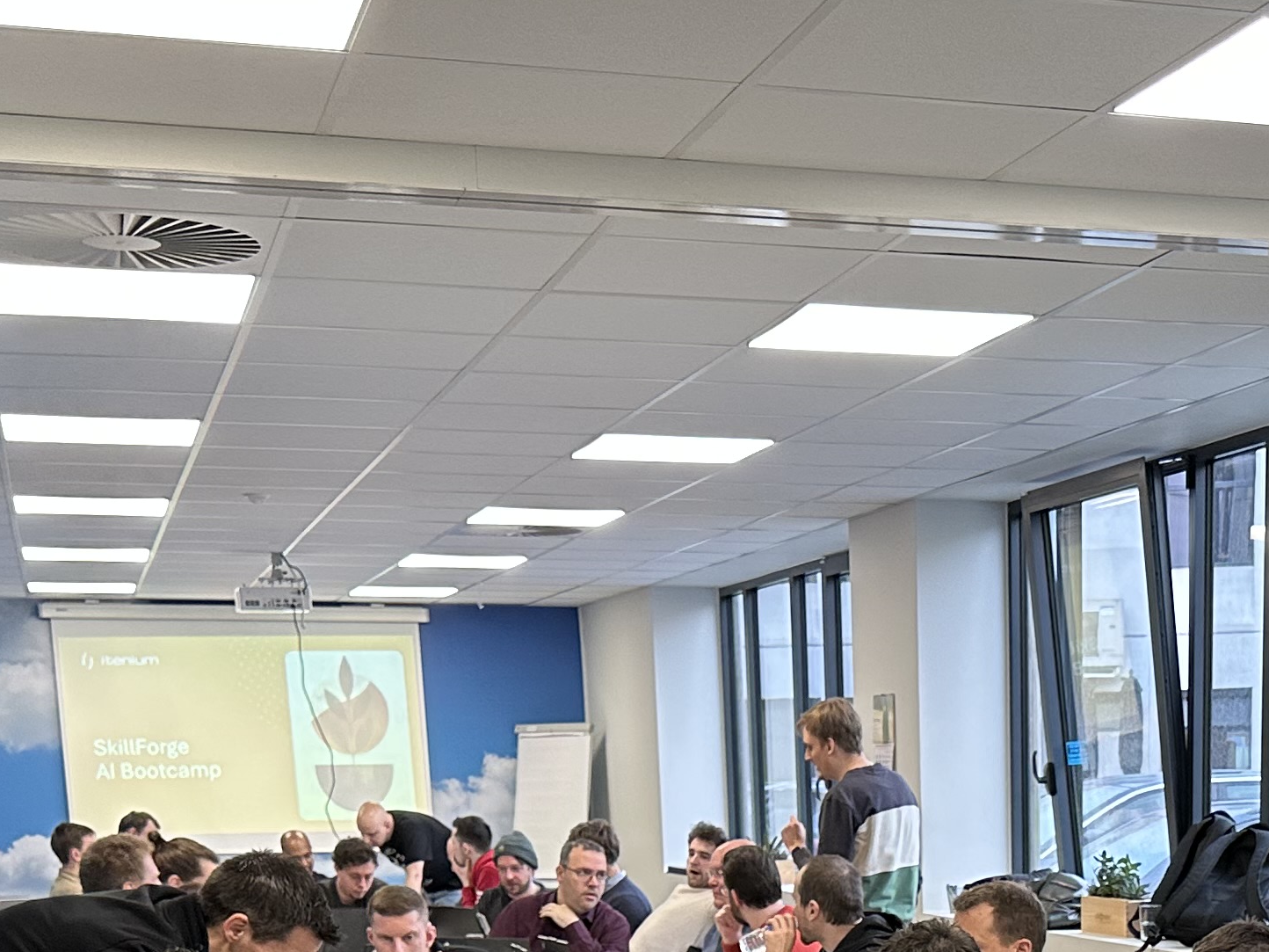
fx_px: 2456
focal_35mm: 67
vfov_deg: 19.8
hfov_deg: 28.5
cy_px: 1305
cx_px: 979
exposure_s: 1/120
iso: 160
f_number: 1.78
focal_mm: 6.86
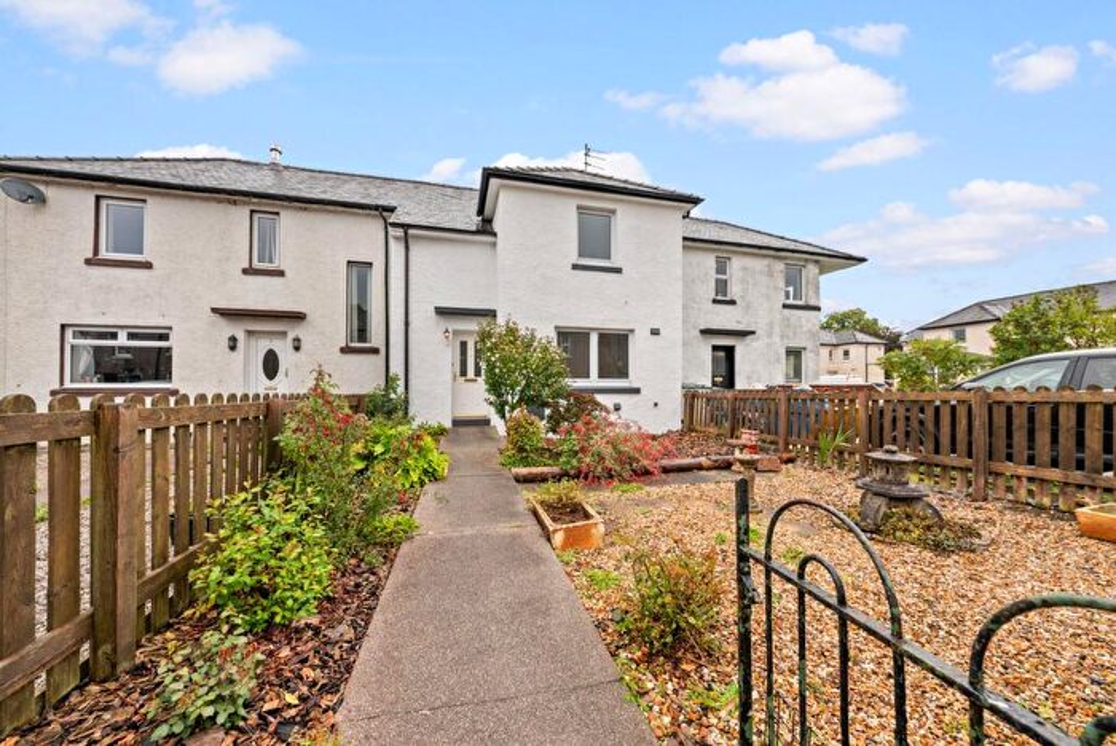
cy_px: 373
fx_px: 403
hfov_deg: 108.3
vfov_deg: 85.5
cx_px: 558
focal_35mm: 13
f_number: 5.6
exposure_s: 1/125
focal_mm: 13
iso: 400
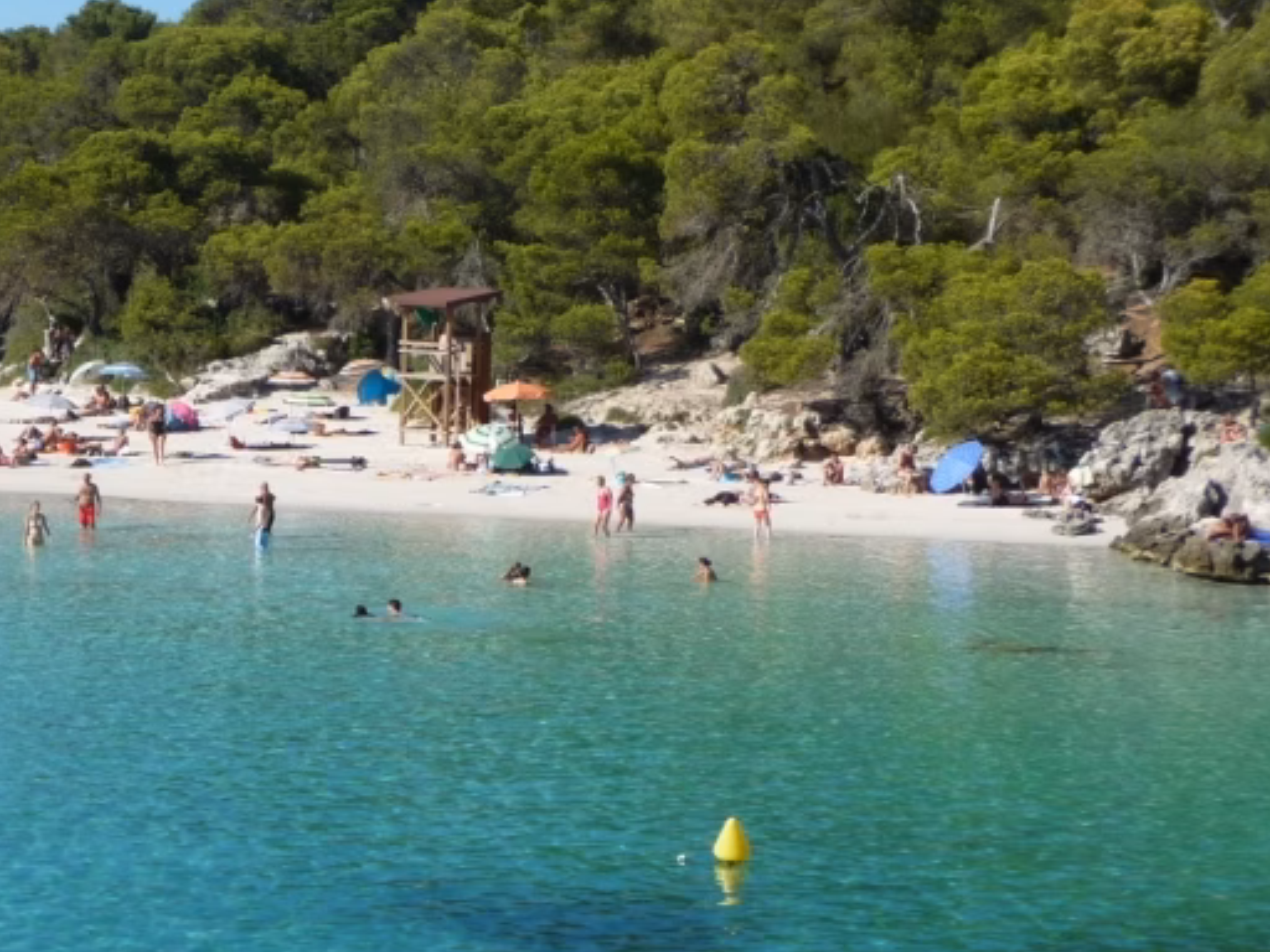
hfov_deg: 19.1
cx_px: 10
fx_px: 3669
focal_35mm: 100
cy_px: 464
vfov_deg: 14.8
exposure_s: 1/800
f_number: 4.2
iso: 100
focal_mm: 8.5
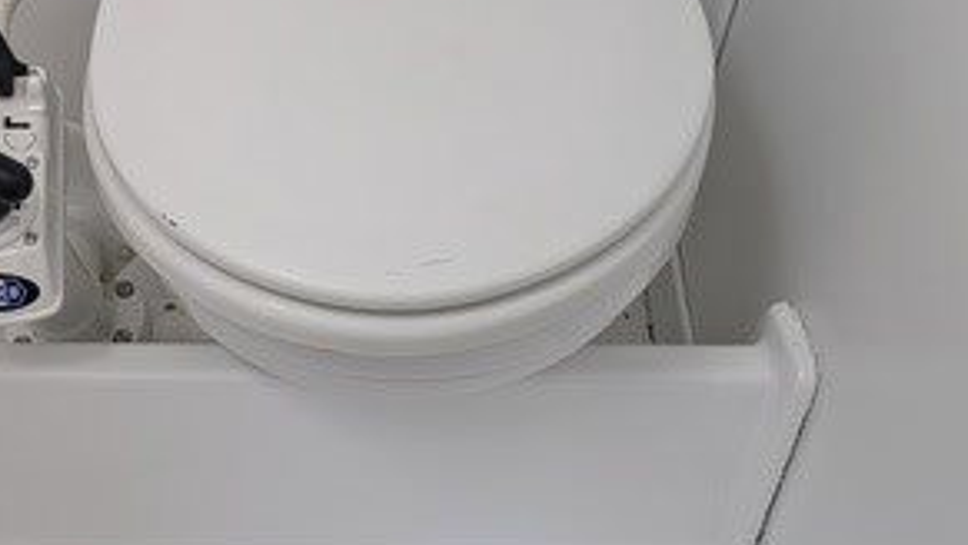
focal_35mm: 44
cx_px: 316
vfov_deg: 26.9
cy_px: 374
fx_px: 1130
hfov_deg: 45.6
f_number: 1.9
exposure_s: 1/100
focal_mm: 5.4
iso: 109
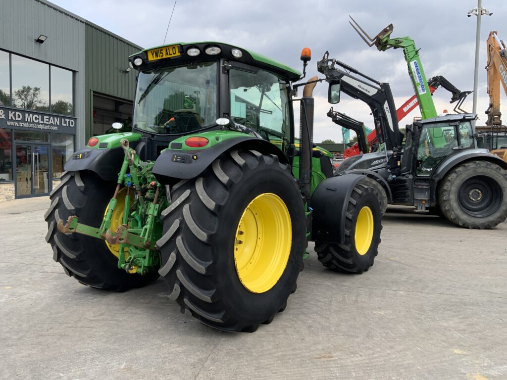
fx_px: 425
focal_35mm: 29
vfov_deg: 48.2
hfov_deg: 61.7
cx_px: 254
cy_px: 190
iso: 16
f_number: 1.8
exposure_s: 1/759
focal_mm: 3
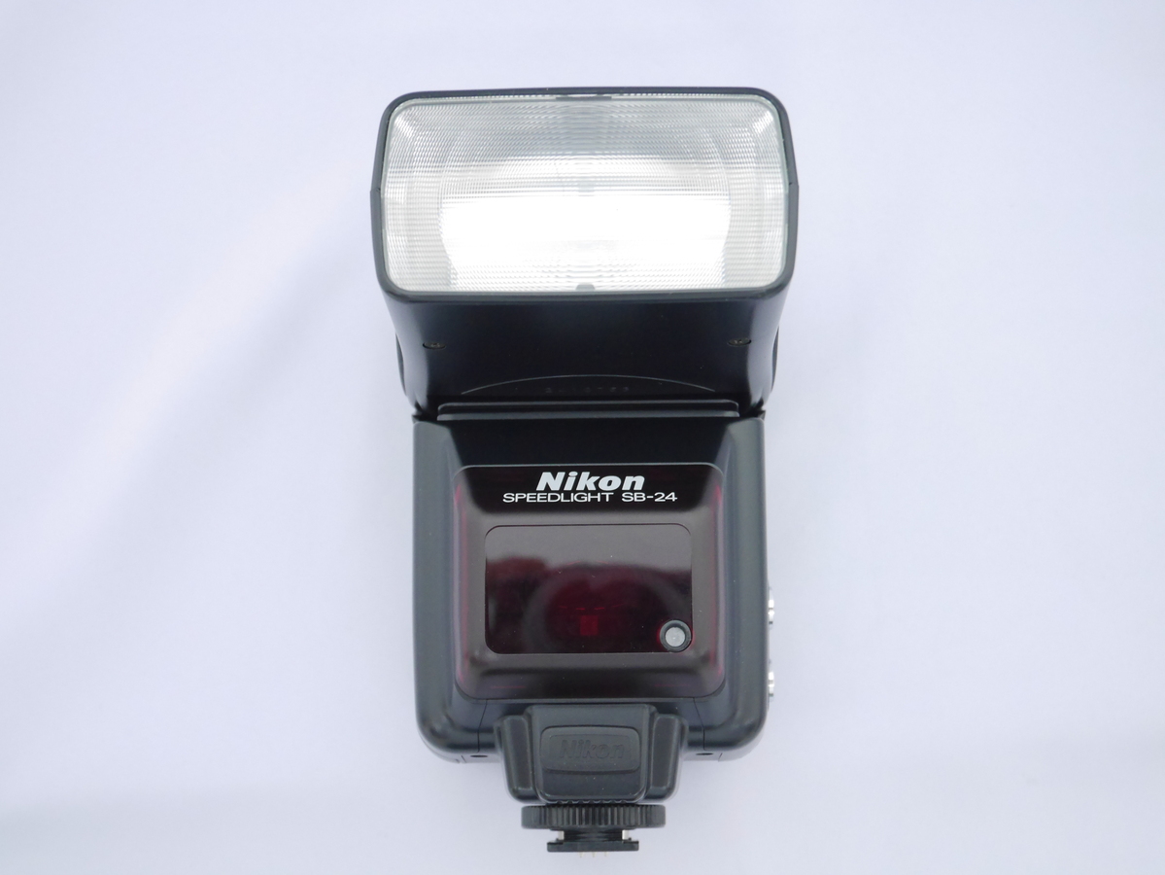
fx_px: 1481
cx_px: 582
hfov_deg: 42.9
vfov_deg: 32.9
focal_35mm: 44
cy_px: 438
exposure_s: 1/60
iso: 1250
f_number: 4.9
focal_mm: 22
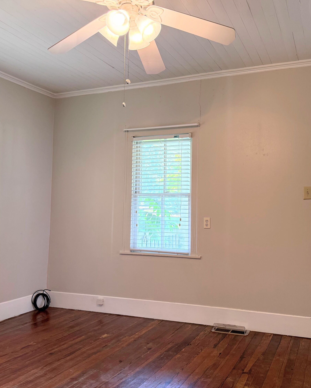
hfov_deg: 45.6
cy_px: 196
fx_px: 368
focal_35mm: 32
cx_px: 182
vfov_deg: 55.7
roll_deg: -1.4
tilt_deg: +2.3
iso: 200
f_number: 1.78
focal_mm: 6.76
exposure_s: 1/120
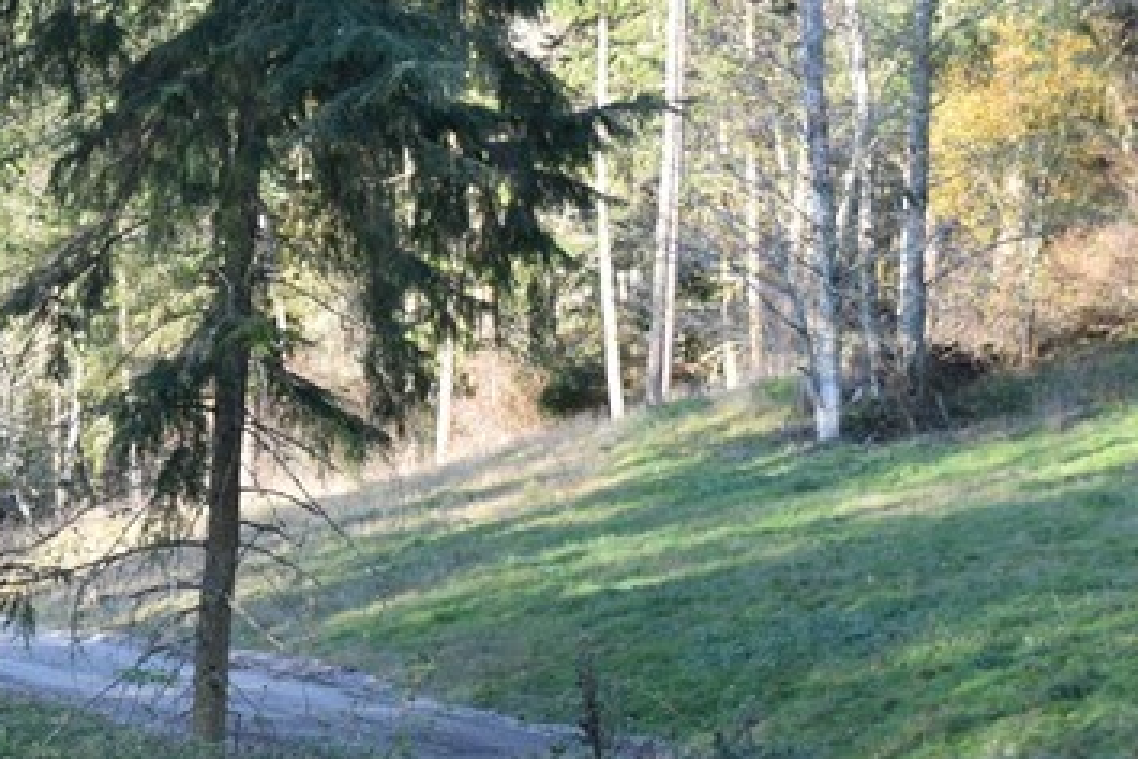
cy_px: 643
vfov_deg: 9.9
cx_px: 109
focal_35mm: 138
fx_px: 4362
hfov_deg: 14.7
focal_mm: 30
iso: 400
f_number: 6.3
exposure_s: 1/160
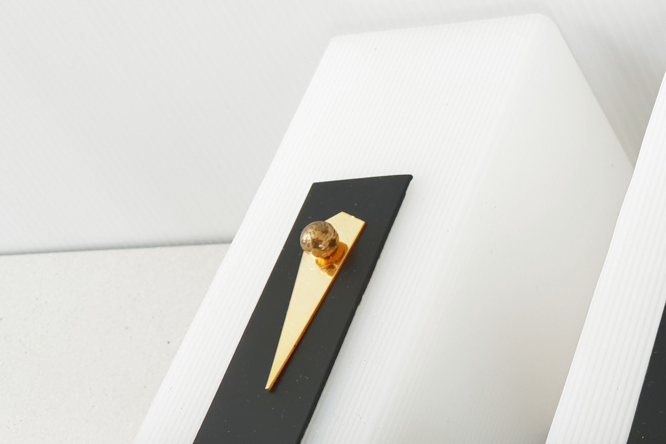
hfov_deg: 21.1
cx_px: 568
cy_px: 298
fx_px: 1757
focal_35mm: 95
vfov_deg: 14.4
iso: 40
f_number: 2.4
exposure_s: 1/60
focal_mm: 6
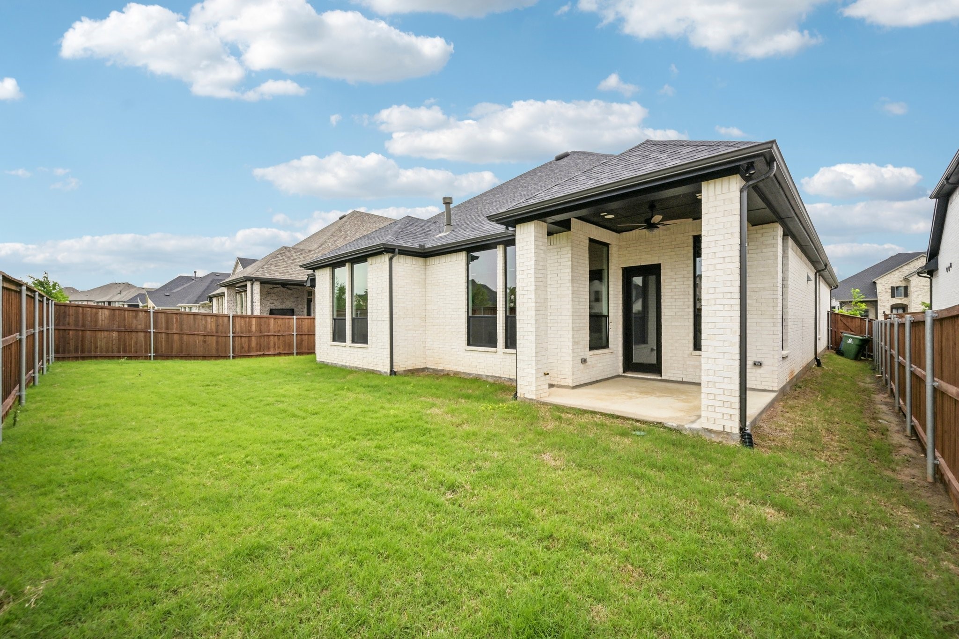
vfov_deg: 81.2
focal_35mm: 14
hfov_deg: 104.3
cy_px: 320
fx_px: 373
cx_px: 480
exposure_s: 1/500
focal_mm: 14
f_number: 9
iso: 250
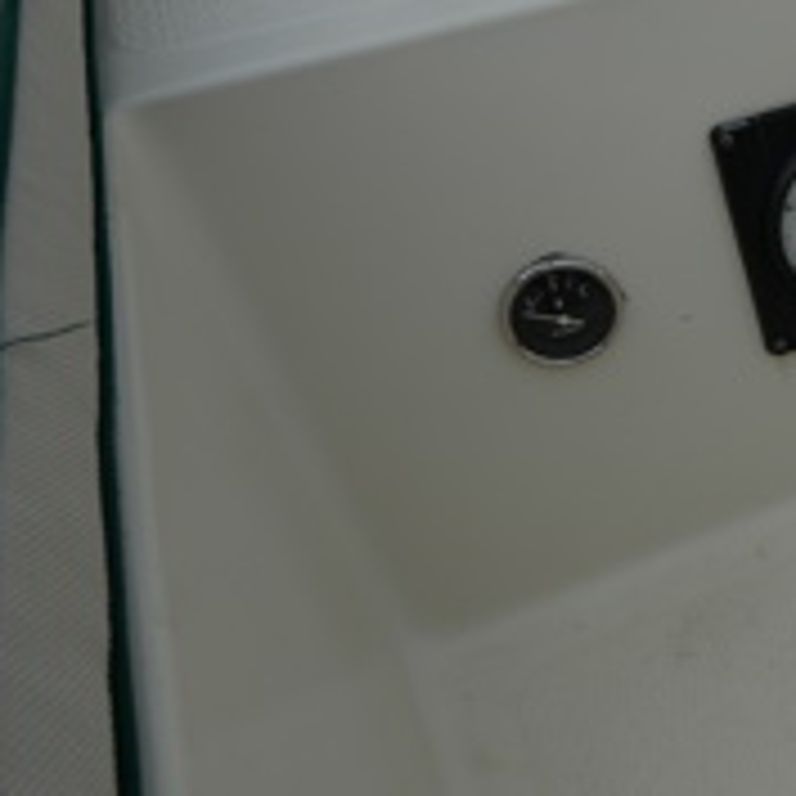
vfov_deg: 32.8
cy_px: 382
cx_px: 1255
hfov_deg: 24.1
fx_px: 1353
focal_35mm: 52
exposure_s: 1/400
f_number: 7.1
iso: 100
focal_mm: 12
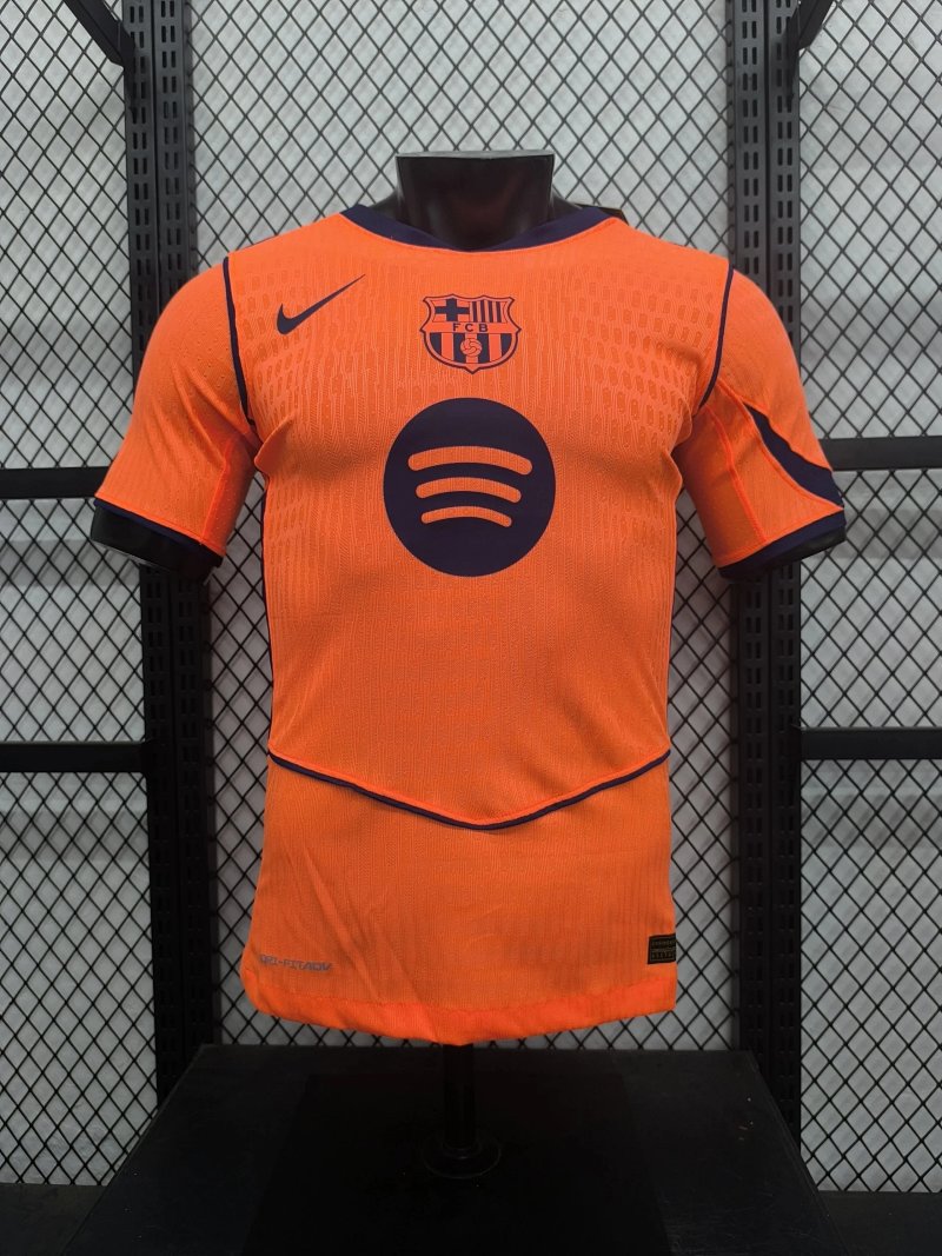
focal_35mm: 23
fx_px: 835
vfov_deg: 73.9
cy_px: 628
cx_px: 471
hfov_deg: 58.9
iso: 400
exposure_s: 1/100
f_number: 1.65
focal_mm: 6.14
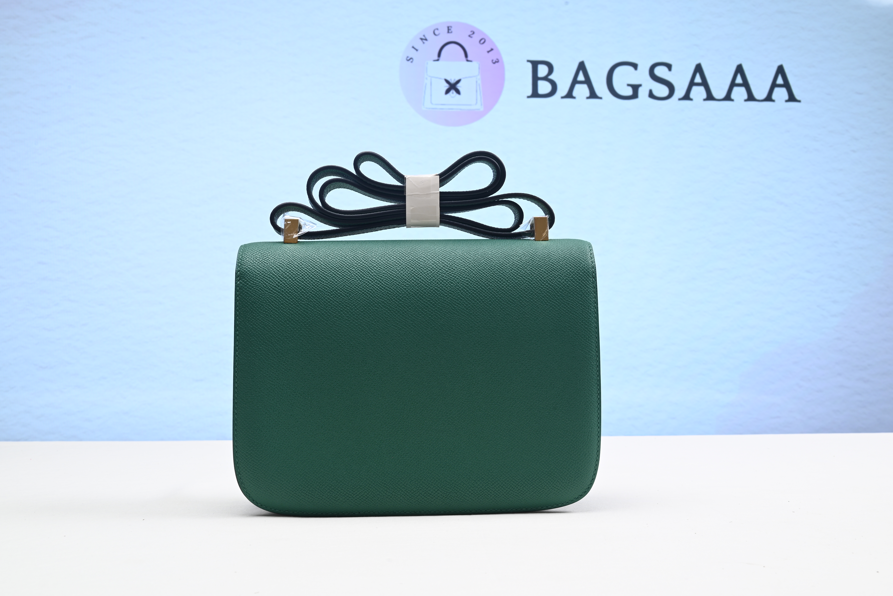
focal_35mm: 39
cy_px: 298
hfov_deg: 49.5
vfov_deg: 34.2
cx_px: 446
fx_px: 968
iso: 100
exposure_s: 1/2
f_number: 16
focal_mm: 39
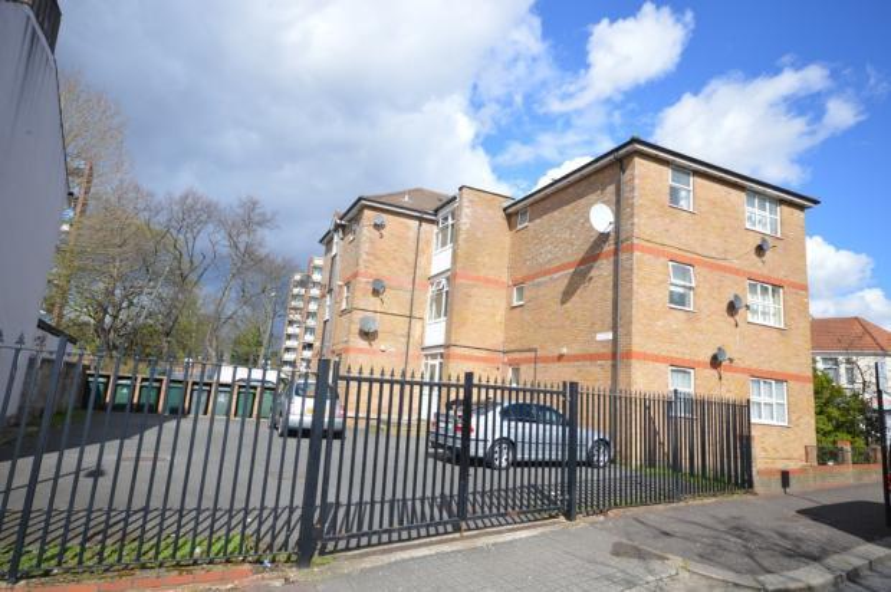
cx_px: 446
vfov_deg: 59.4
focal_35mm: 21
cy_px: 296
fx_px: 519
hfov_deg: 81.3
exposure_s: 1/250
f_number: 8
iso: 100
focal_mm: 14
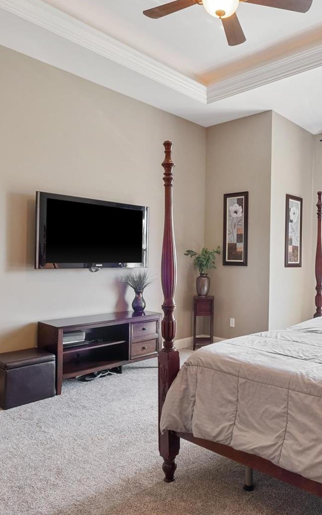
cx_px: 246
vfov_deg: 72.5
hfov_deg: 47.2
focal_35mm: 25
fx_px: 351
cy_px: 261
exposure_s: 1/2.5
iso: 400
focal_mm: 8
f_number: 10
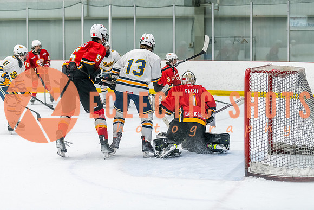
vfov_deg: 15.1
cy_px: 105
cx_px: 162
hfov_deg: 22.4
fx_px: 792
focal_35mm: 91
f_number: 2.8
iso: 3200
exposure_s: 1/800
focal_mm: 86
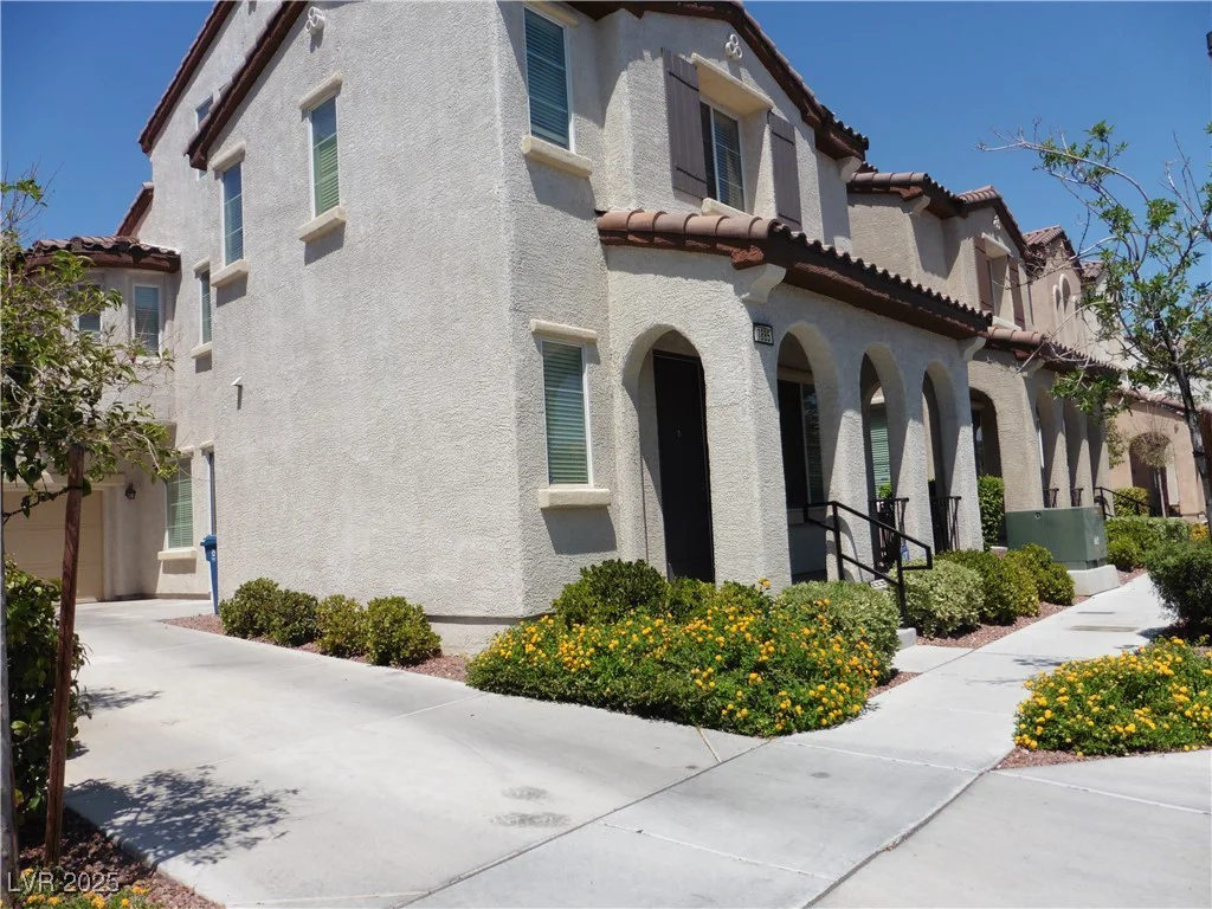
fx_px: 840
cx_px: 606
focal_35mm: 24
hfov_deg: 71.6
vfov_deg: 56.8
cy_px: 454
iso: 100
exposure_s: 1/1600
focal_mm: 4.3
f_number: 4
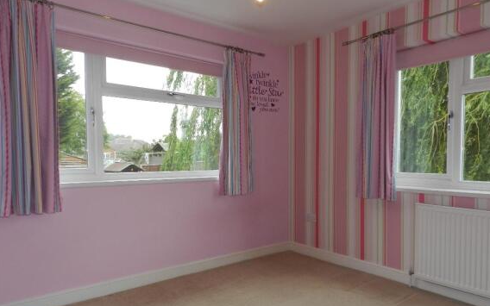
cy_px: 173
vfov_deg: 49.2
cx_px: 248
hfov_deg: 72.5
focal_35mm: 25
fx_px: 334
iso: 160
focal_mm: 4
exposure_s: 1/60
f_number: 3.4
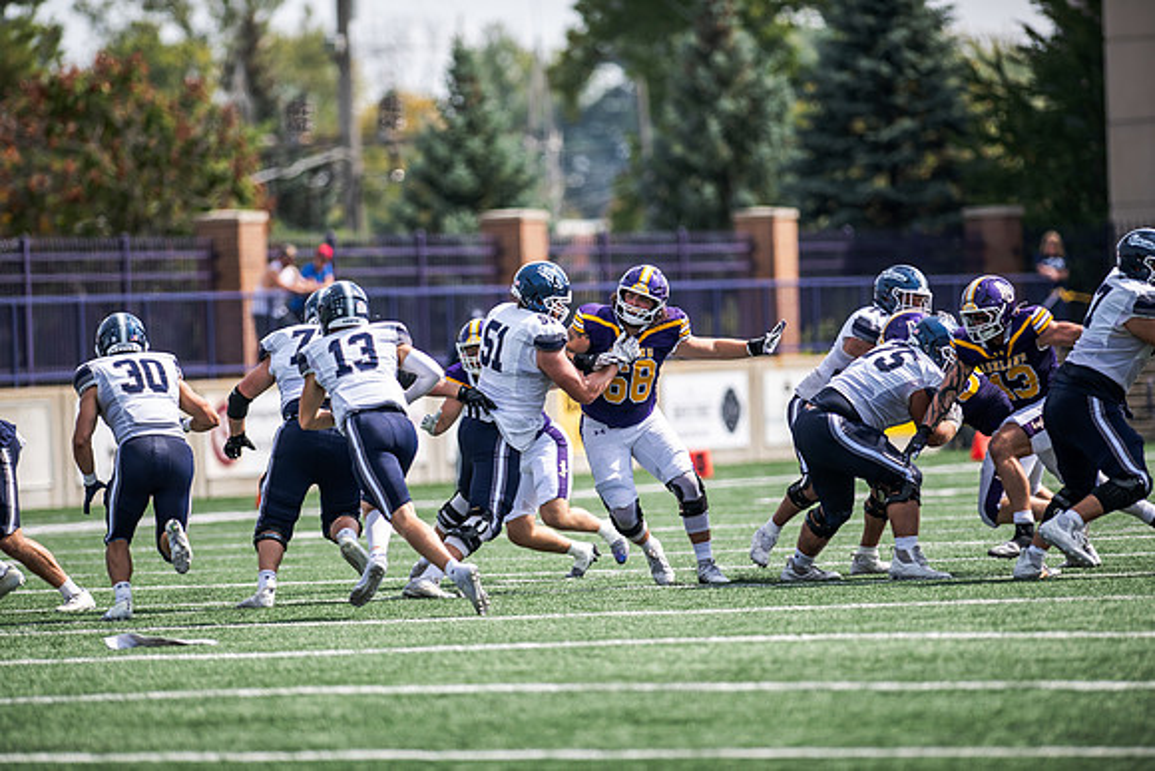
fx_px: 9627
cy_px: 386
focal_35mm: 300
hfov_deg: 6.9
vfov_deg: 4.6
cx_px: 578
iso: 100
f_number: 3.2
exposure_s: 1/1000
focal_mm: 300
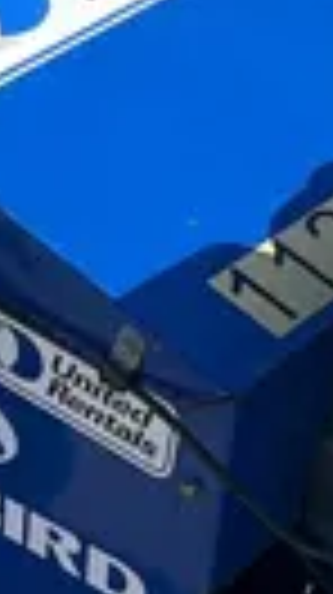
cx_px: 122
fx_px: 2471
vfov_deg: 13.7
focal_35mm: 157
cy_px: 452
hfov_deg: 7.7
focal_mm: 5.1
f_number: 1.6
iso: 50
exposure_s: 1/1923
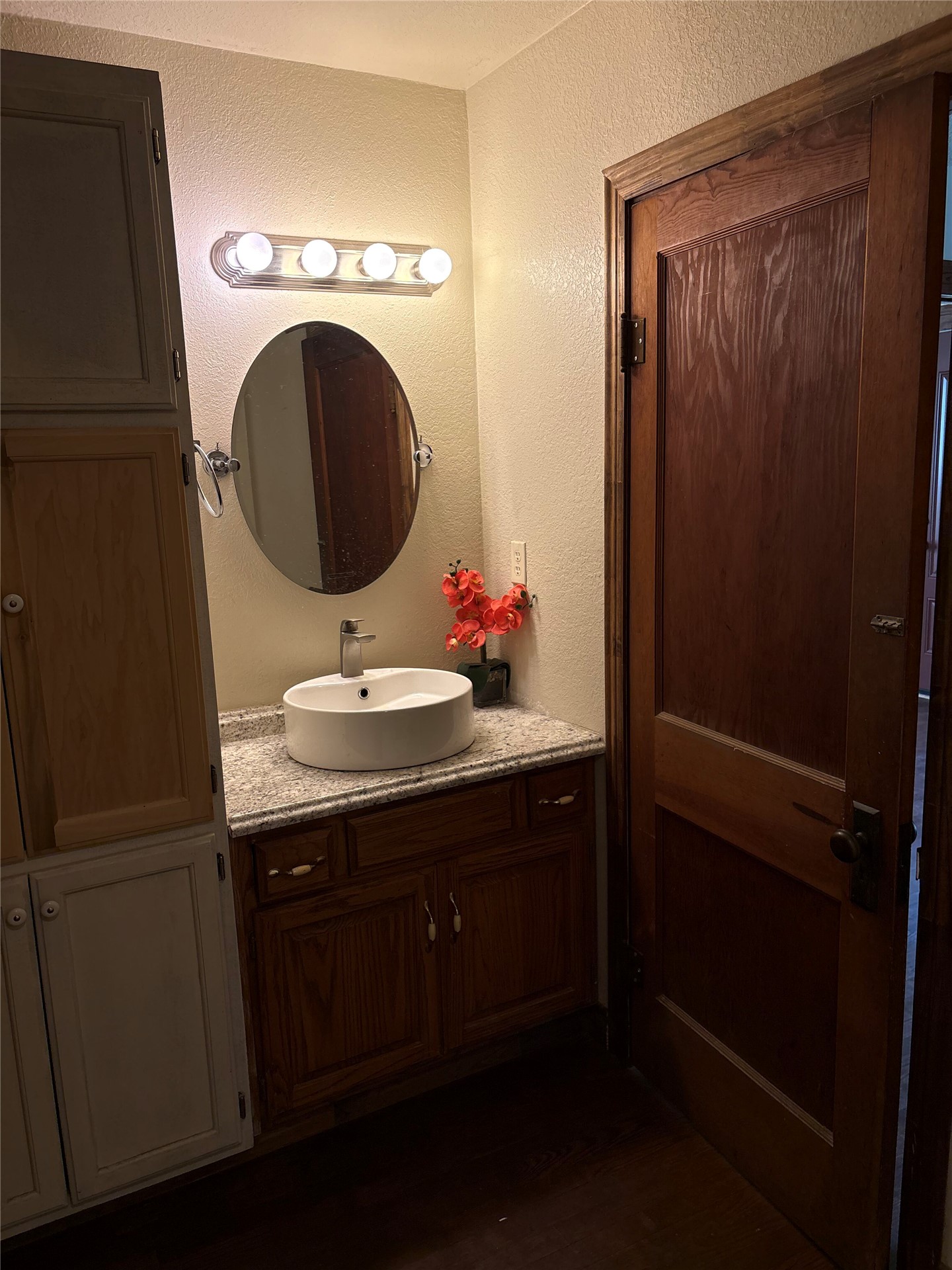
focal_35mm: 26
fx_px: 953
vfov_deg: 67.3
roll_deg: +2.0
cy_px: 635
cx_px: 476
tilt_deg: -10.0
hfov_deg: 53.1
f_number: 1.6
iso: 160
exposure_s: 1/120
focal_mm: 5.96
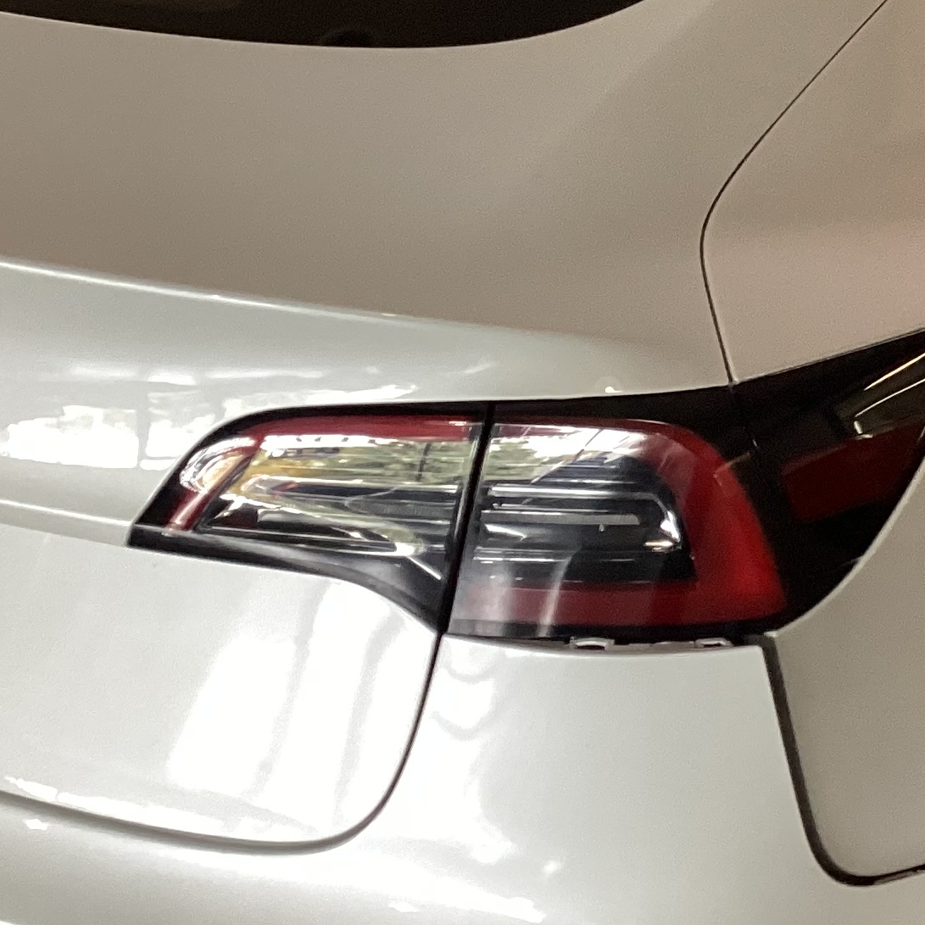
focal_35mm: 82
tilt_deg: -22.4
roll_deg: +1.6
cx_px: 645
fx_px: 2479
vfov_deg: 21.1
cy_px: 378
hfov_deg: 21.0
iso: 160
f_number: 2.4
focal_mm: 3.3
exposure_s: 1/50
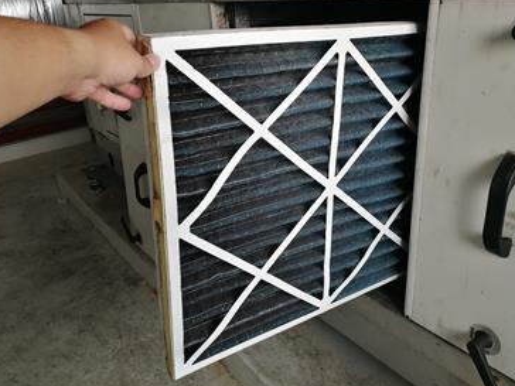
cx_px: 246
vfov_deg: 46.8
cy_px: 186
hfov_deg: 59.9
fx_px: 446
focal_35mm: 30
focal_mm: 3.95
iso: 160
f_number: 2.2
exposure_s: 1/50
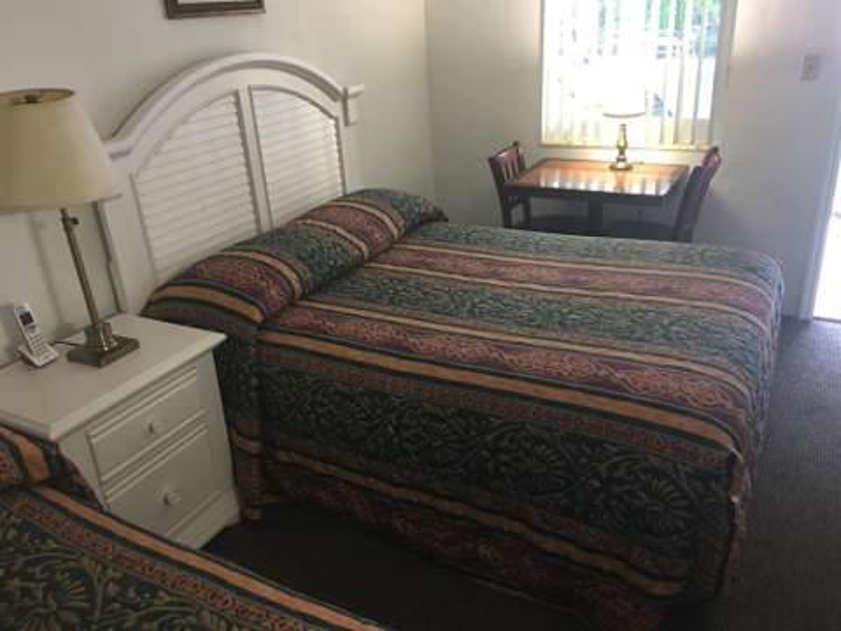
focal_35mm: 29
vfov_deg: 48.2
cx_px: 420
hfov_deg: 61.7
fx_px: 705
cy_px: 316
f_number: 2.2
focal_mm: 4.15
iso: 100
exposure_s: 1/10
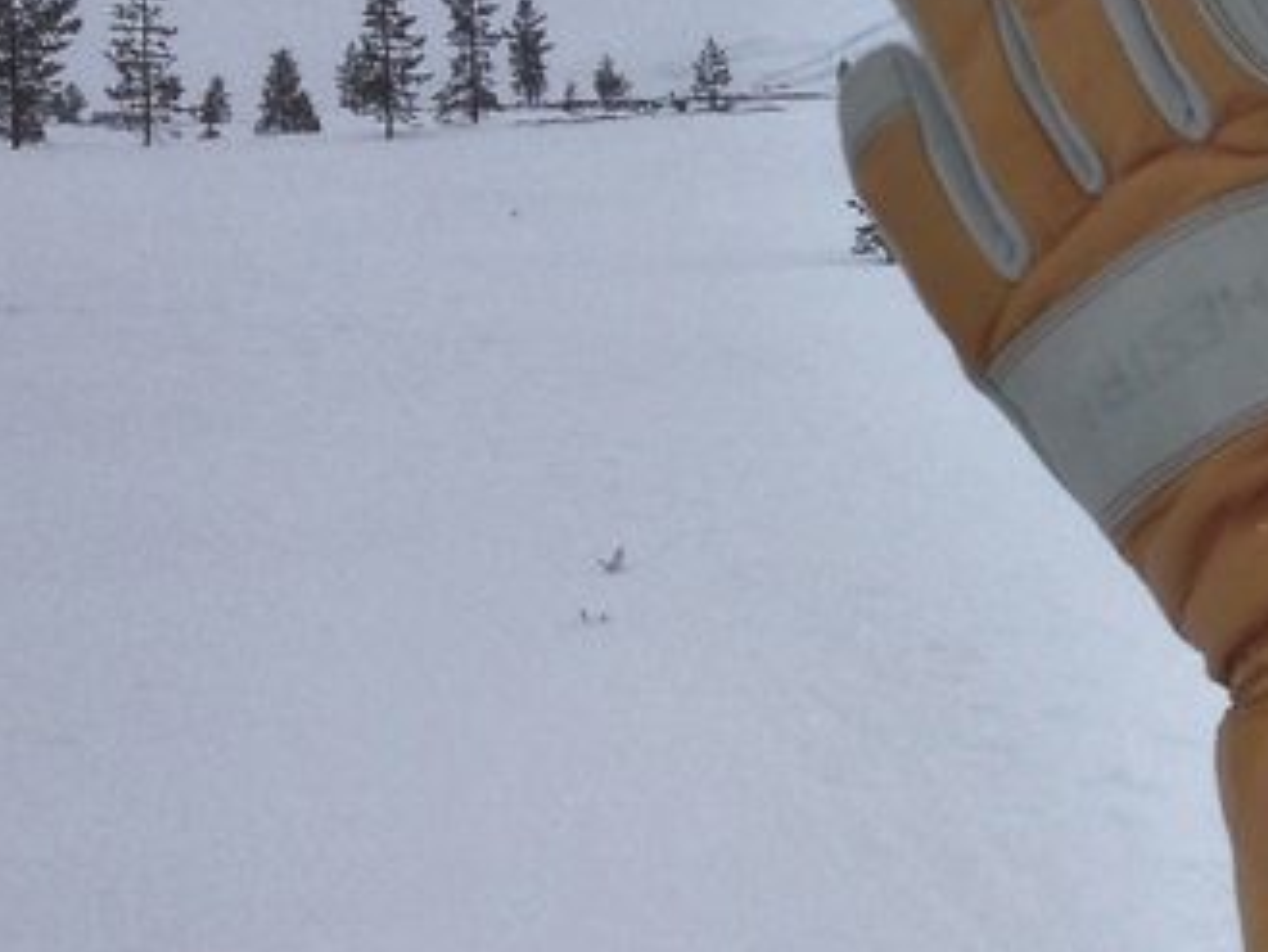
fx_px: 3994
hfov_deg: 16.6
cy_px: 401
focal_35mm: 109
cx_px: 1842
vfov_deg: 13.6
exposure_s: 1/3953
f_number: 2.4
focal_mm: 4.28
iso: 50
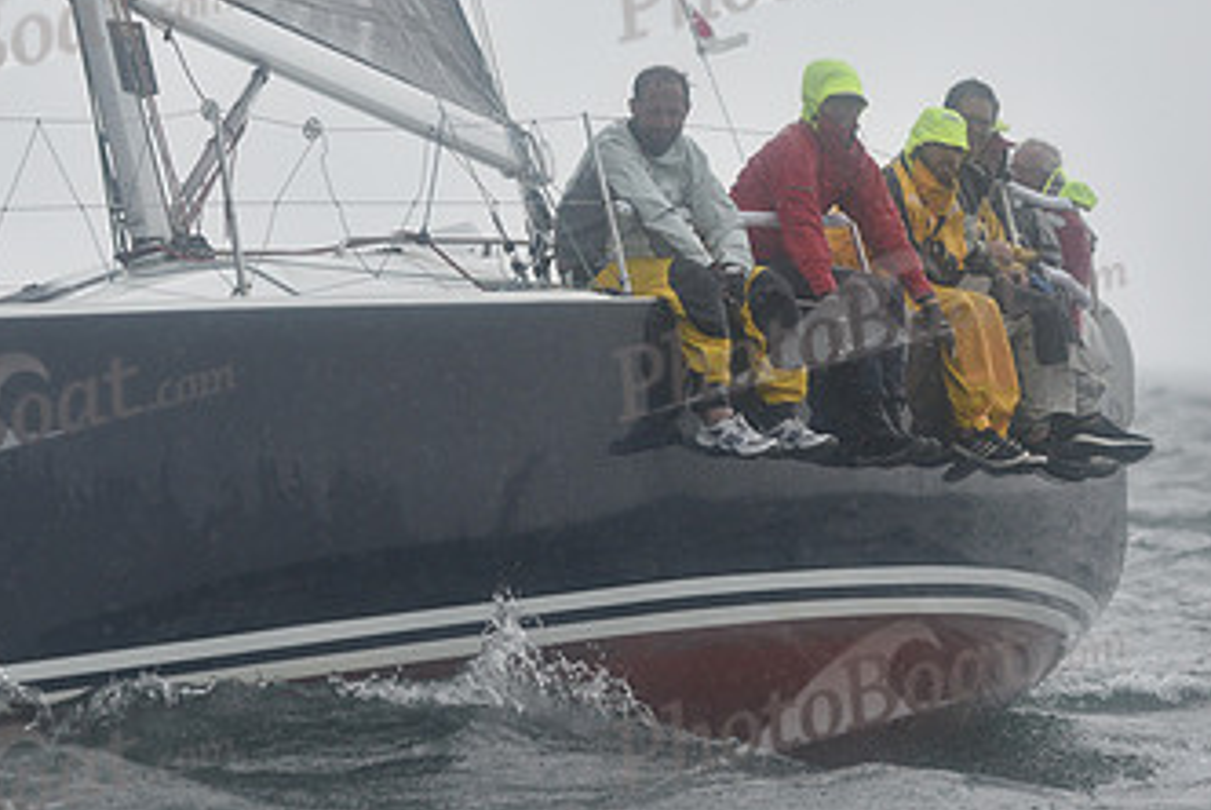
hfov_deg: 8.1
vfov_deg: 5.4
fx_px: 8518
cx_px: 427
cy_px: 188
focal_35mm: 253
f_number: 3.2
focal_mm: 145
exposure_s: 1/640
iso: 400
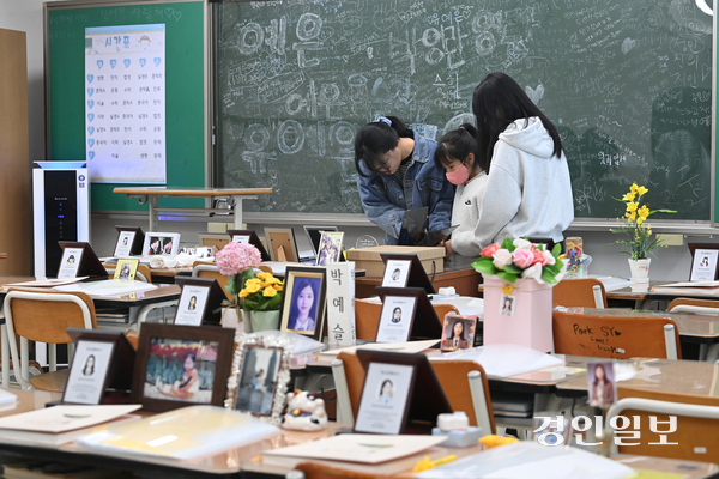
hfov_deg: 26.0
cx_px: 360
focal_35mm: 78
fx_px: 1558
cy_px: 240
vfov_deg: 17.5
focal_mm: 78
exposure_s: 1/200
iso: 3200
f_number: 6.3
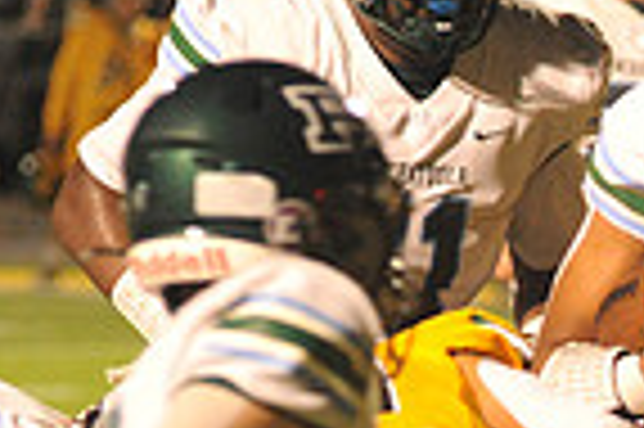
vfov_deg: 2.3
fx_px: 10489
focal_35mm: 587
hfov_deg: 3.5
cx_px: 1036
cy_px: 770
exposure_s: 1/250
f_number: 4
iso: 6400
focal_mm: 145
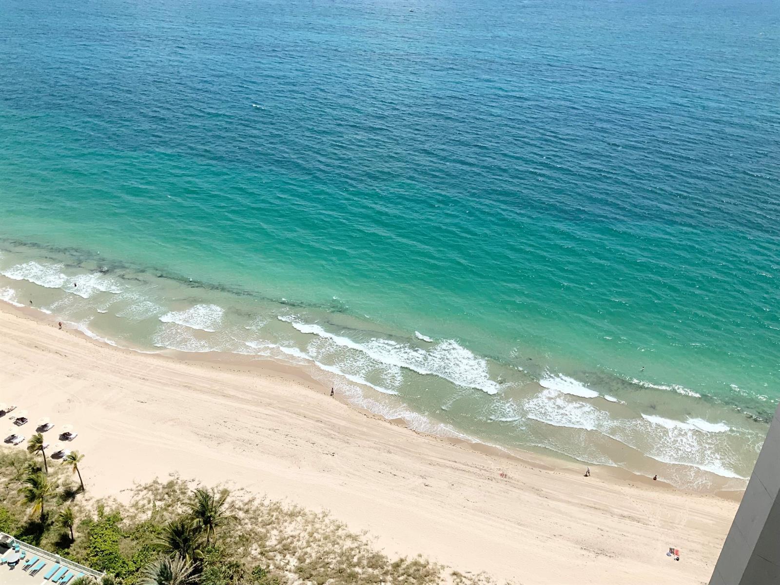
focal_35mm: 29
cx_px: 390
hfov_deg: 61.7
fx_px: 653
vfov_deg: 48.2
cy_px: 292
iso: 20
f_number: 1.8
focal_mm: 3
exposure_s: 1/3322
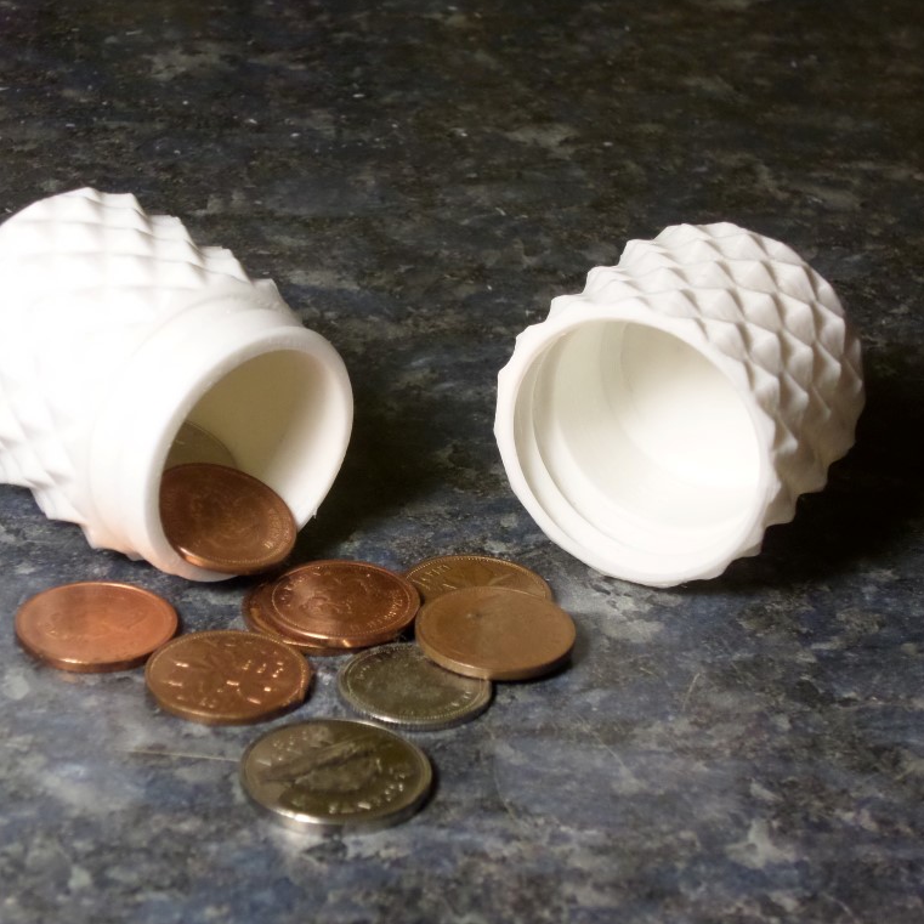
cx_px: 386
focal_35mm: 119
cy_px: 459
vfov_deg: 14.7
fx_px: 3594
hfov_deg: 14.6
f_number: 5.4
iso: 320
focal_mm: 17.9
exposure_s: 1/30
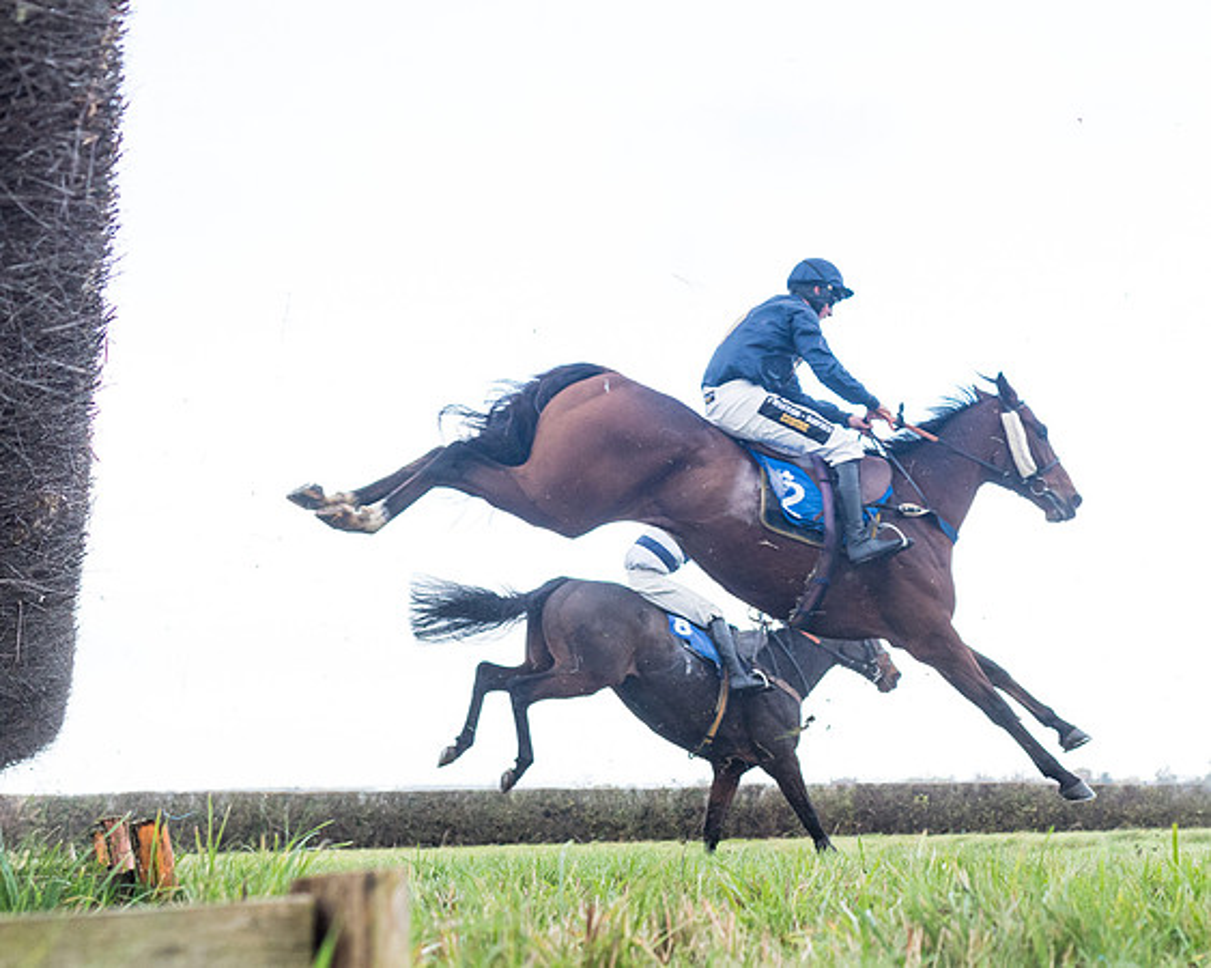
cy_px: 333
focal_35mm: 55
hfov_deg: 34.0
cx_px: 841
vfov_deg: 27.6
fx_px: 1956
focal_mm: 35
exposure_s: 1/1000
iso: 1250
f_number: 5
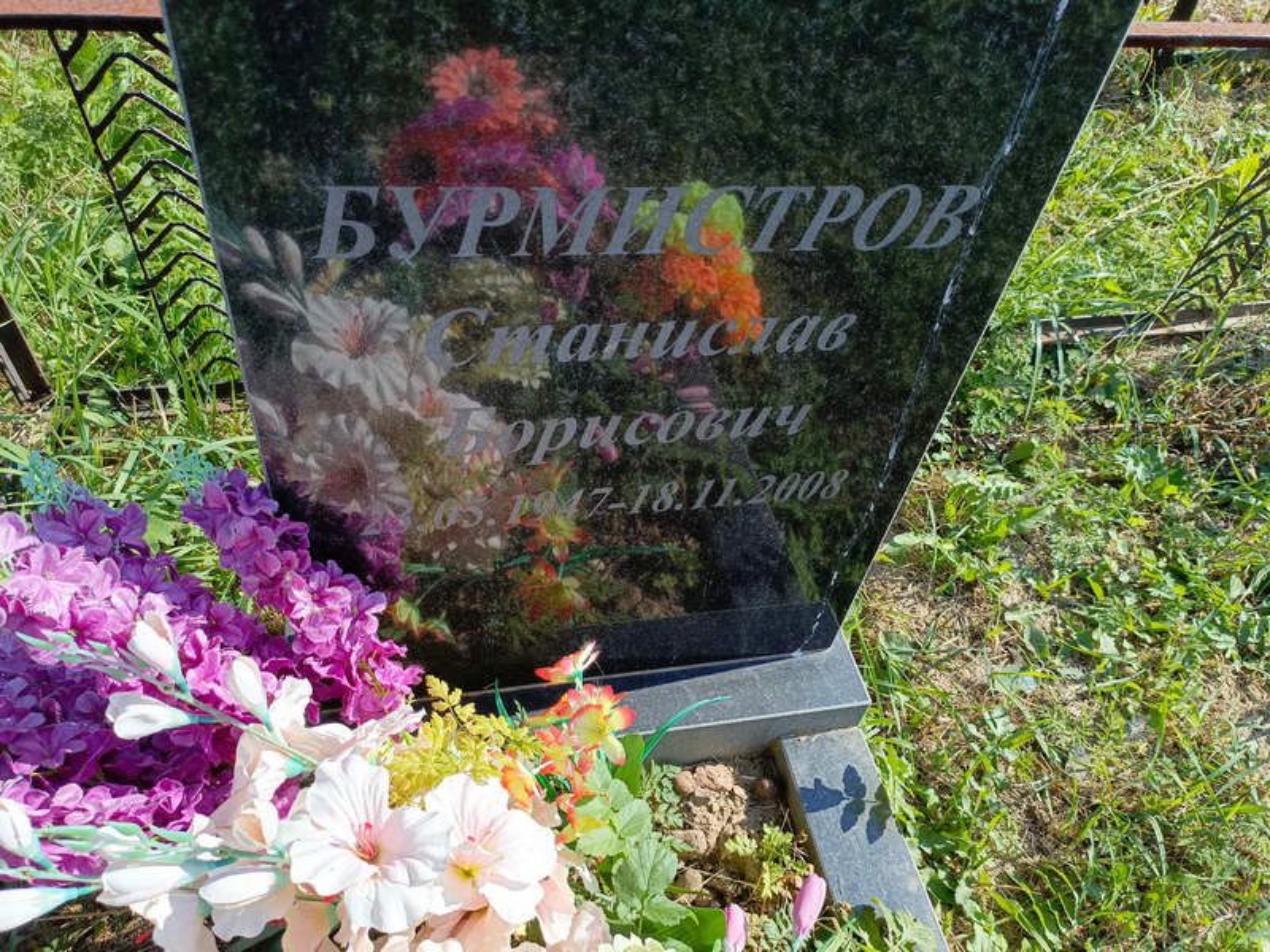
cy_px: 476
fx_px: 917
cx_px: 635
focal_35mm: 25
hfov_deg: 69.4
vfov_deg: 54.9
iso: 114
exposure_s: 1/755
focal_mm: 4.76
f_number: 1.69
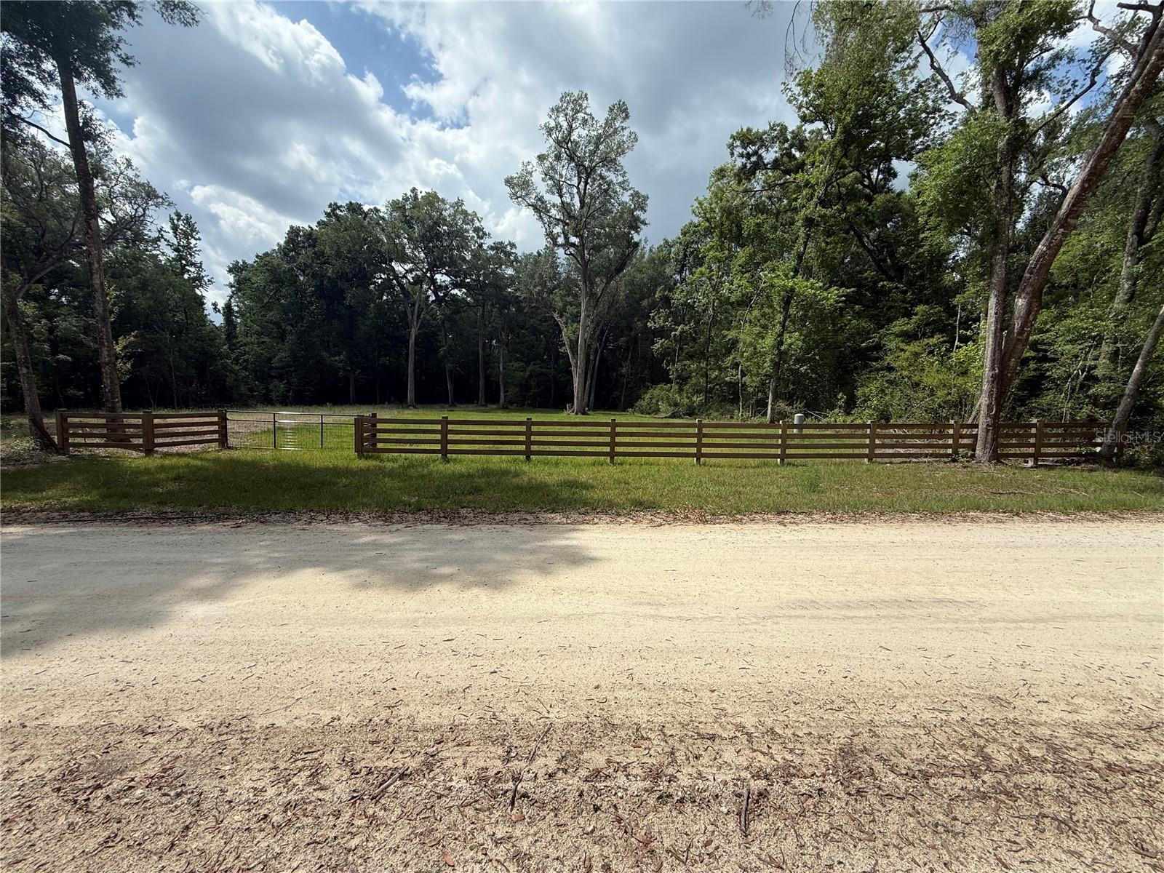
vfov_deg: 85.7
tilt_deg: -3.7
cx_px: 582
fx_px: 471
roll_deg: -1.6
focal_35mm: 14
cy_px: 436
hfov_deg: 102.1
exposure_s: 1/2611
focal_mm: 2.22
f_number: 2.2
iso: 50
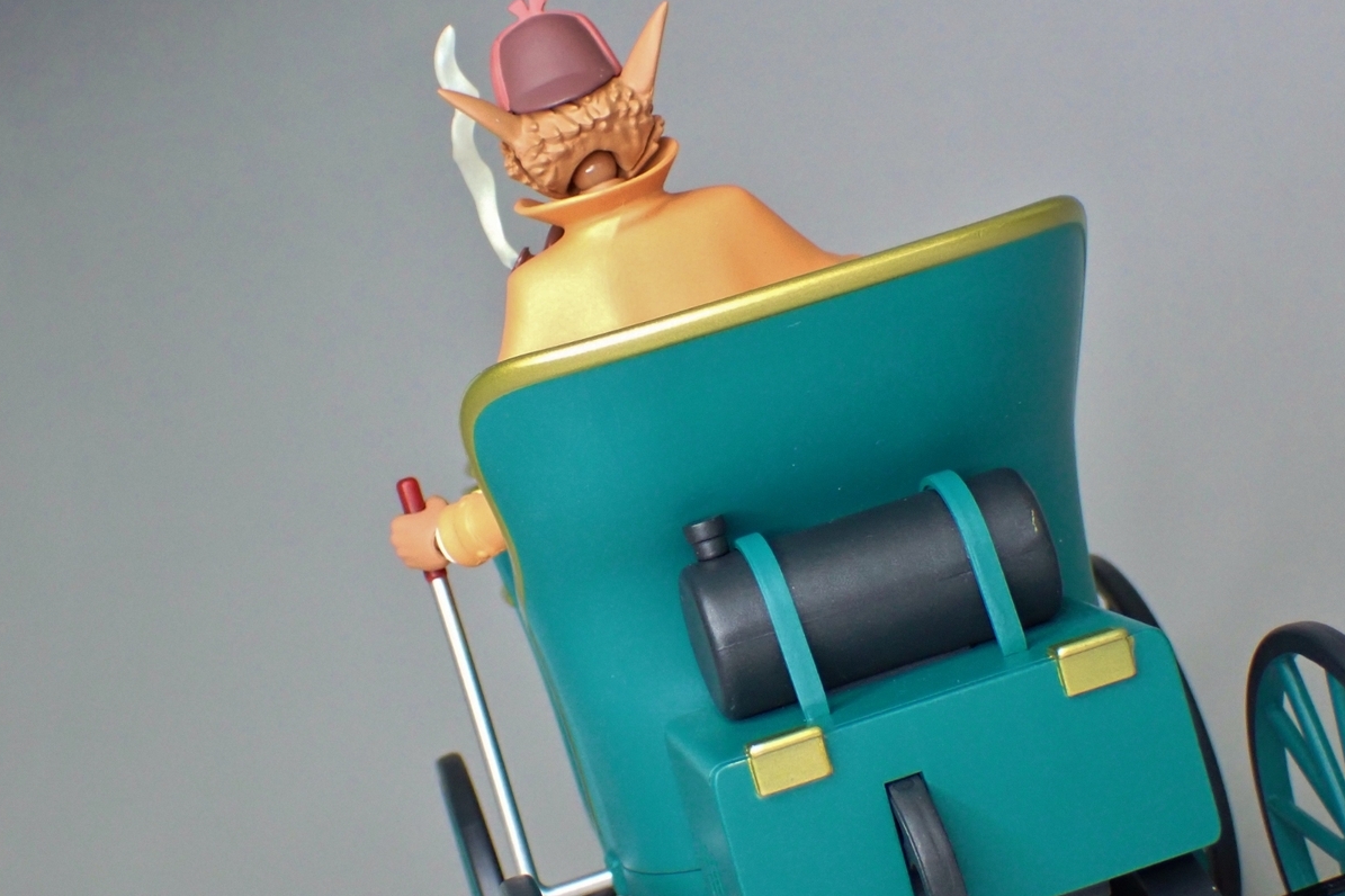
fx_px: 2614
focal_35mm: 70
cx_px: 672
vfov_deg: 19.4
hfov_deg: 28.9
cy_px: 443
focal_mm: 11.88
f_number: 3.8
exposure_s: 1/60
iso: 1000
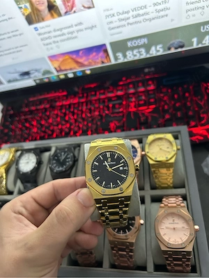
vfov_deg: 67.3
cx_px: 104
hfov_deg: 53.1
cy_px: 139
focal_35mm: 26
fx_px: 209
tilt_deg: -46.1
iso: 400
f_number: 1.5
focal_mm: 5.7
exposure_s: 1/40
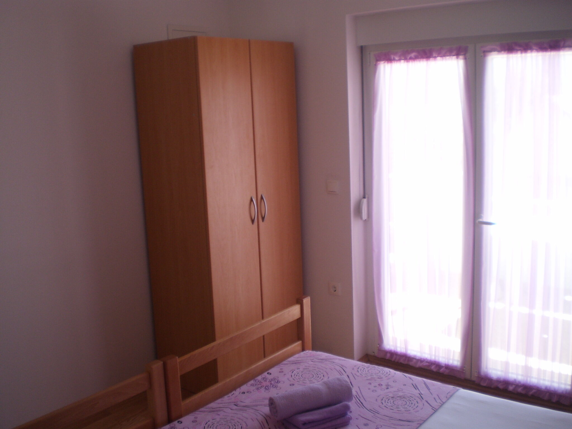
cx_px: 286
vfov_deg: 39.7
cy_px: 214
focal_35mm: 36
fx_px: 595
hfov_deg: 51.4
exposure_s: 1/50
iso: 64
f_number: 3.1
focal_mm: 6.3
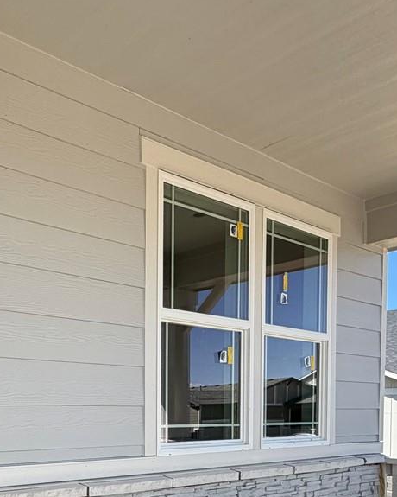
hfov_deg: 34.7
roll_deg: +0.4
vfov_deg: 44.3
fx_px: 558
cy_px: 432
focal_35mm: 38
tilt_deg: -1.0
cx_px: -21
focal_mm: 2.22
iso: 40
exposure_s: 1/734
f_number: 2.2
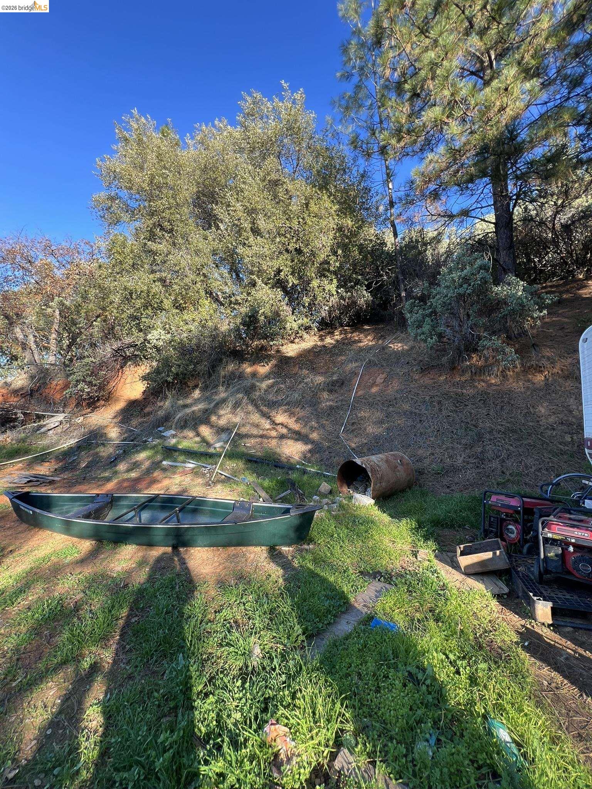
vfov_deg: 106.2
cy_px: 394
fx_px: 296
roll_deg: -3.5
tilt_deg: +3.0
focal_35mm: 13
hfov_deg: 89.9
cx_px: 296
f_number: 1.8
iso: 32
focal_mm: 1.57
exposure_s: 1/147
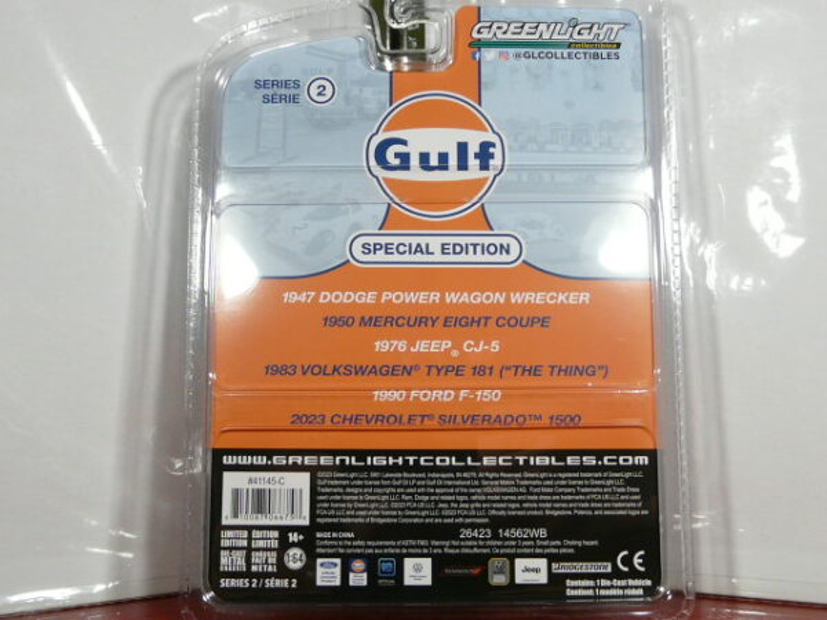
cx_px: 414
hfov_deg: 42.1
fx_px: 1075
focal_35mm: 45
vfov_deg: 32.2
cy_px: 310
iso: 100
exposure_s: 1/50
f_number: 2.8
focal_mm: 4.6
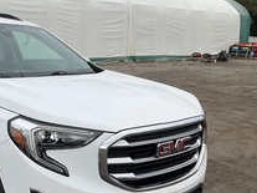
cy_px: 125
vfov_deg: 26.0
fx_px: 416
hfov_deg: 32.4
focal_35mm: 56
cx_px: 17
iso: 25
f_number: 1.8
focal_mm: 3
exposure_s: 1/2141
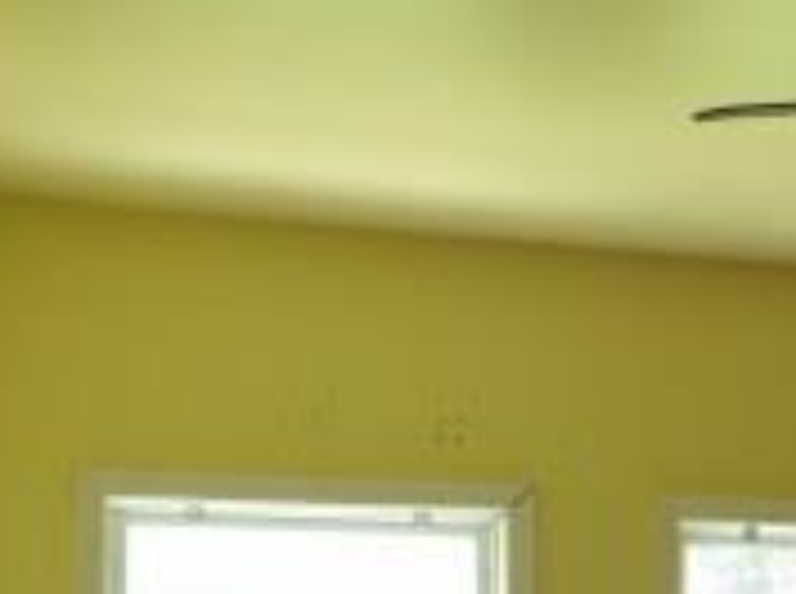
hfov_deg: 22.0
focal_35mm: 87
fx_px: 1997
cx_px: 738
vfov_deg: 16.0
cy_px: 783
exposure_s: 1/33
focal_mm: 4.3
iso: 149
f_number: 3.2
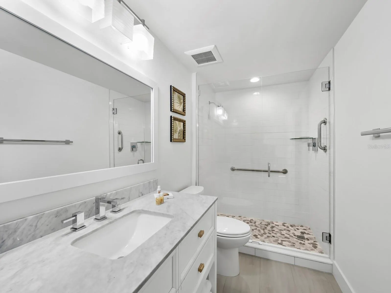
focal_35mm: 14
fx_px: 158
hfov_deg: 102.0
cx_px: 196
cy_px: 146
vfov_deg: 85.7
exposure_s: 1/8
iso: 400
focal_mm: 7
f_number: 7.1
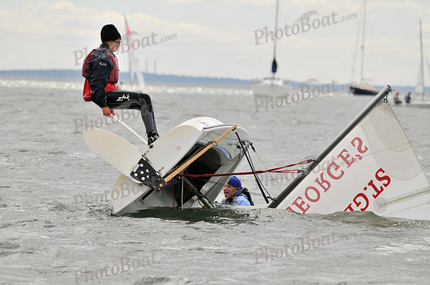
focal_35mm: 300
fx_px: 3578
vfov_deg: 4.6
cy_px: 142
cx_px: 215
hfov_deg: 6.9
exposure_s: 1/1000
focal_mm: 200
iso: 200
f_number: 7.1
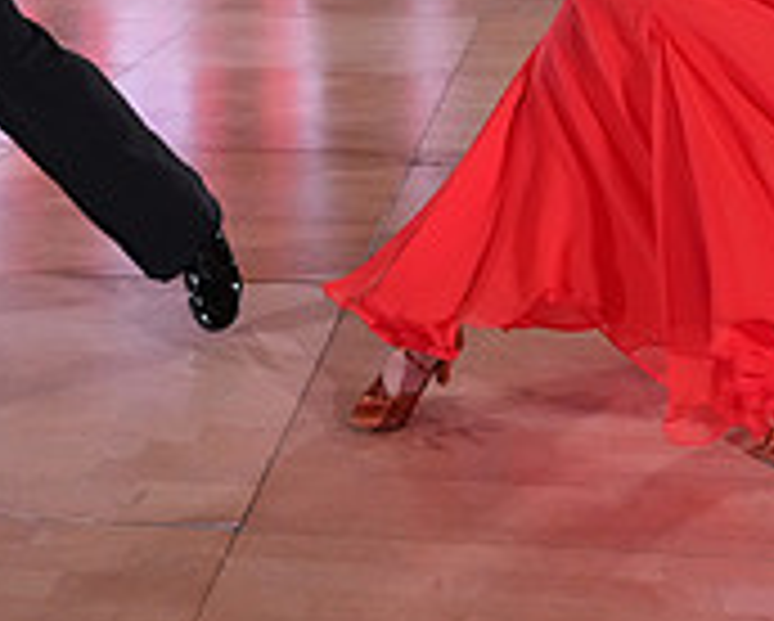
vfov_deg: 18.6
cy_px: -209
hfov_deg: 25.0
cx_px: 342
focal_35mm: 76
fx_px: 1743
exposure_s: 1/400
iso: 3200
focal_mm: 24
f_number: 4
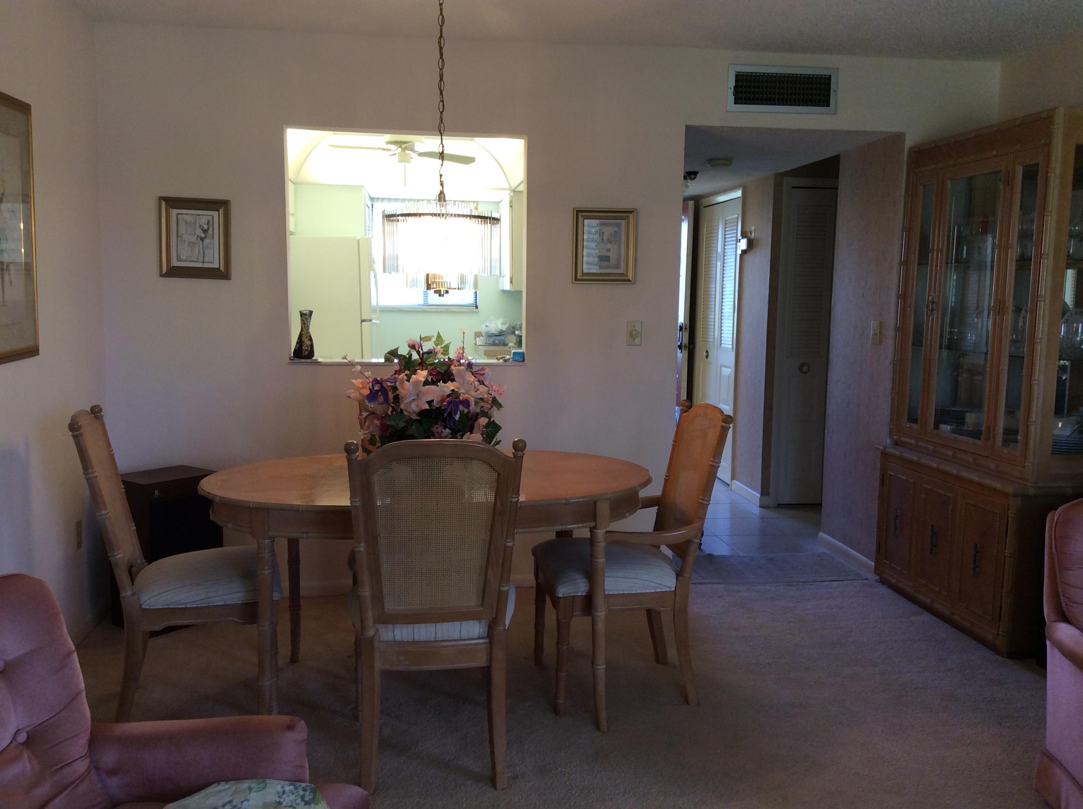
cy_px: 404
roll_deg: +0.4
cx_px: 542
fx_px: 1000
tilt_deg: -7.7
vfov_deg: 44.1
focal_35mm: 32
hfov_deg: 56.9
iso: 40
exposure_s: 1/40
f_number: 2.4
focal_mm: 3.3
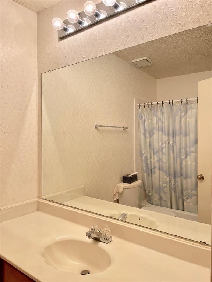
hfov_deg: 54.9
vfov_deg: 69.4
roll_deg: -1.1
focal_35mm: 25
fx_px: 204
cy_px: 141
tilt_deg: +0.4
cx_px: 106
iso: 80
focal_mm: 5.1
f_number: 1.6
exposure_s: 1/120
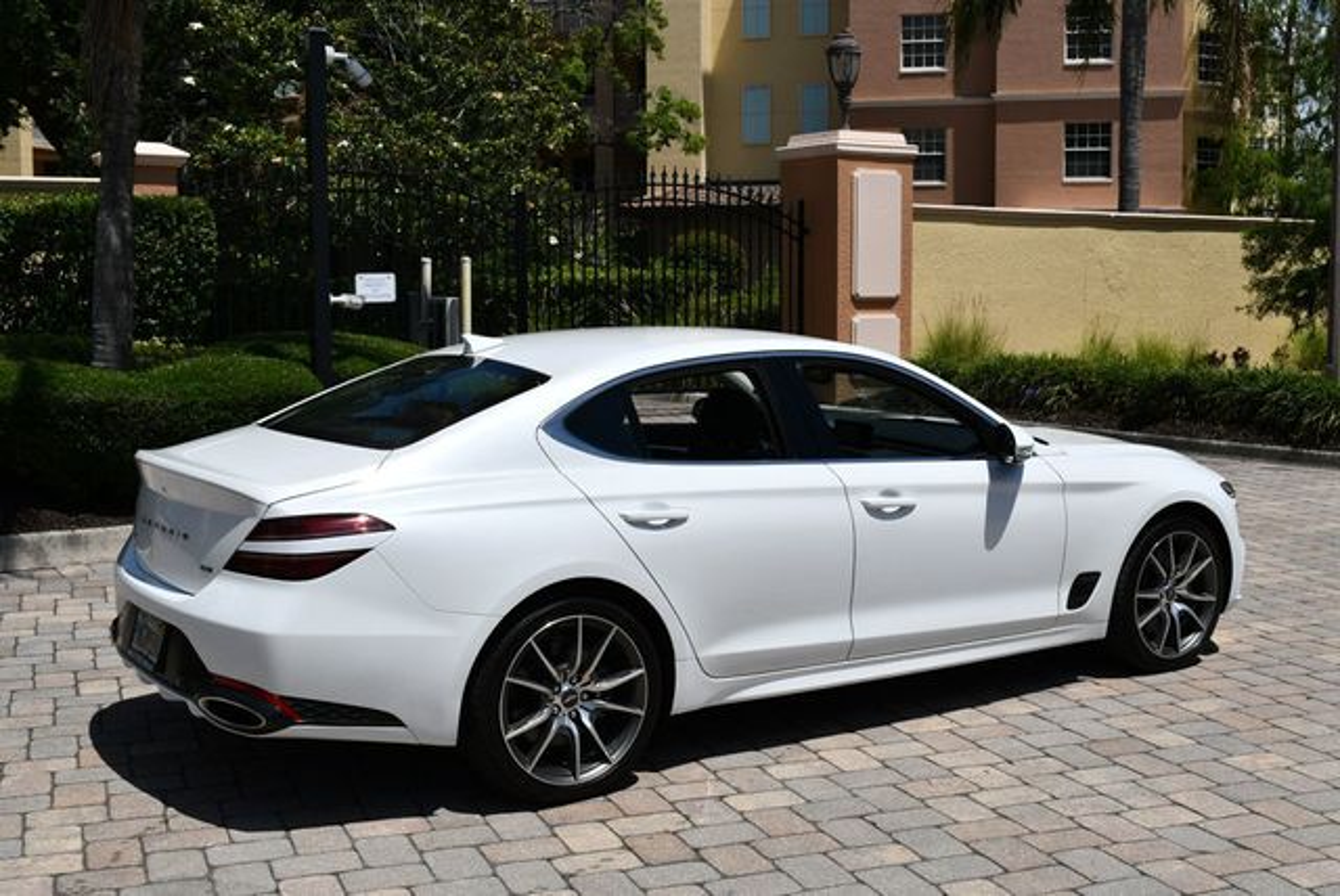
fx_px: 1639
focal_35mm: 44
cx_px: 670
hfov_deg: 44.5
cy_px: 448
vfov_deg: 30.6
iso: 100
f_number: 10
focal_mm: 22
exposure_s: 1/400
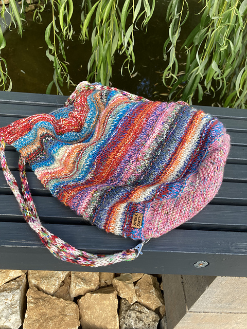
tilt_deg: -43.0
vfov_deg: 63.4
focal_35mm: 28
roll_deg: -8.0
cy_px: 164
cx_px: 124
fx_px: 266
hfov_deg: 49.7
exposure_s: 1/121
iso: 25
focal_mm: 3.99
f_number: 1.8
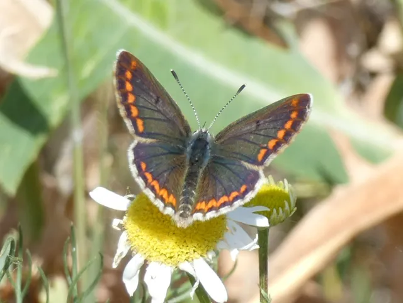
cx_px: 202
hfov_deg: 13.7
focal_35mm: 144
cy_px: 152
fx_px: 1676
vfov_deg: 10.3
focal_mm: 25.8
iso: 80
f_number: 5.3
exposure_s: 1/200
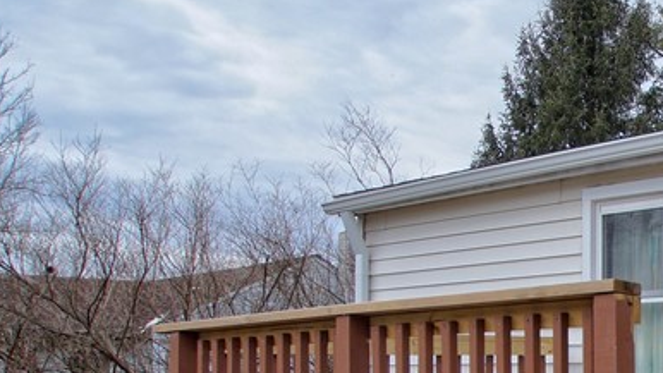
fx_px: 932
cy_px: 364
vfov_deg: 21.9
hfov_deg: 33.6
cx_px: 744
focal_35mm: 53
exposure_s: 1/500
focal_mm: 12
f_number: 4.5
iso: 100
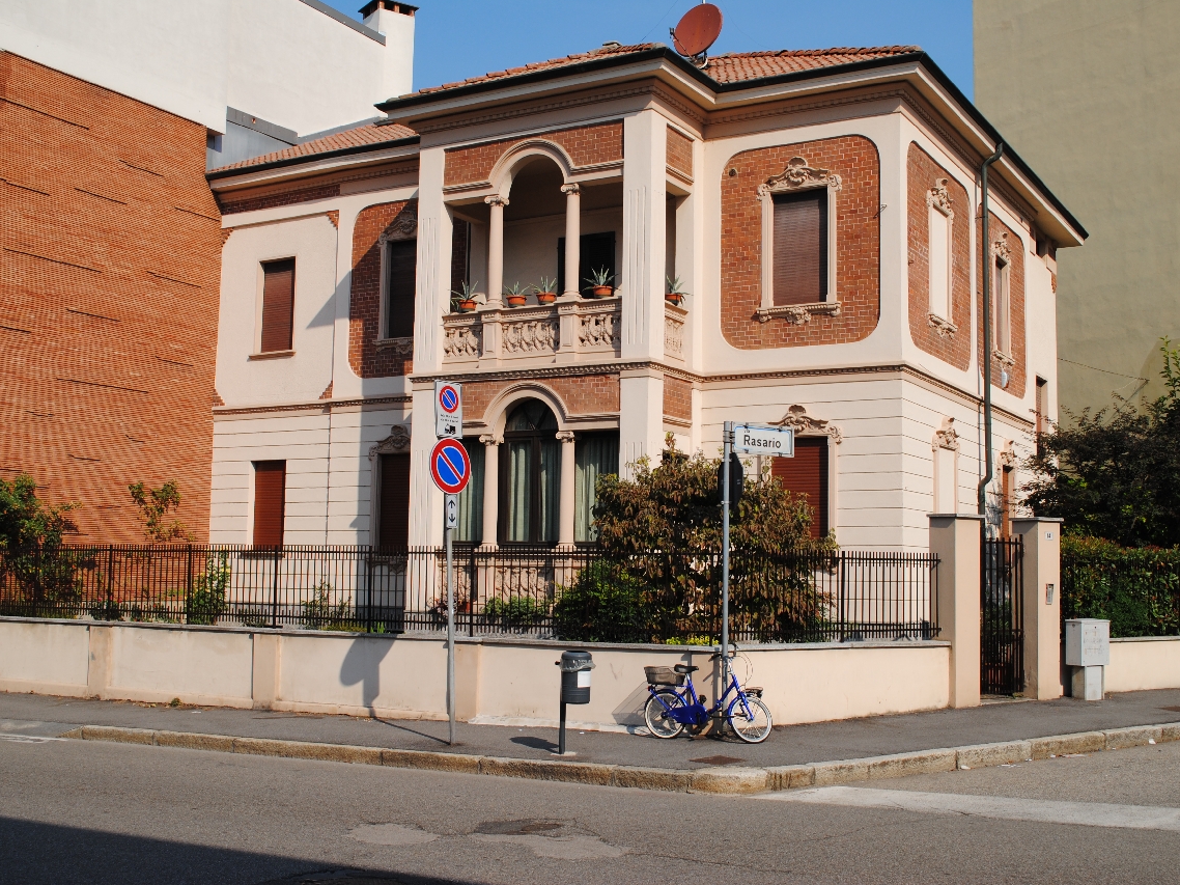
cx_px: 628
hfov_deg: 47.8
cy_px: 444
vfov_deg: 36.8
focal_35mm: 39
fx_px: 1329
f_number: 9
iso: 100
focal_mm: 24
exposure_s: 1/320
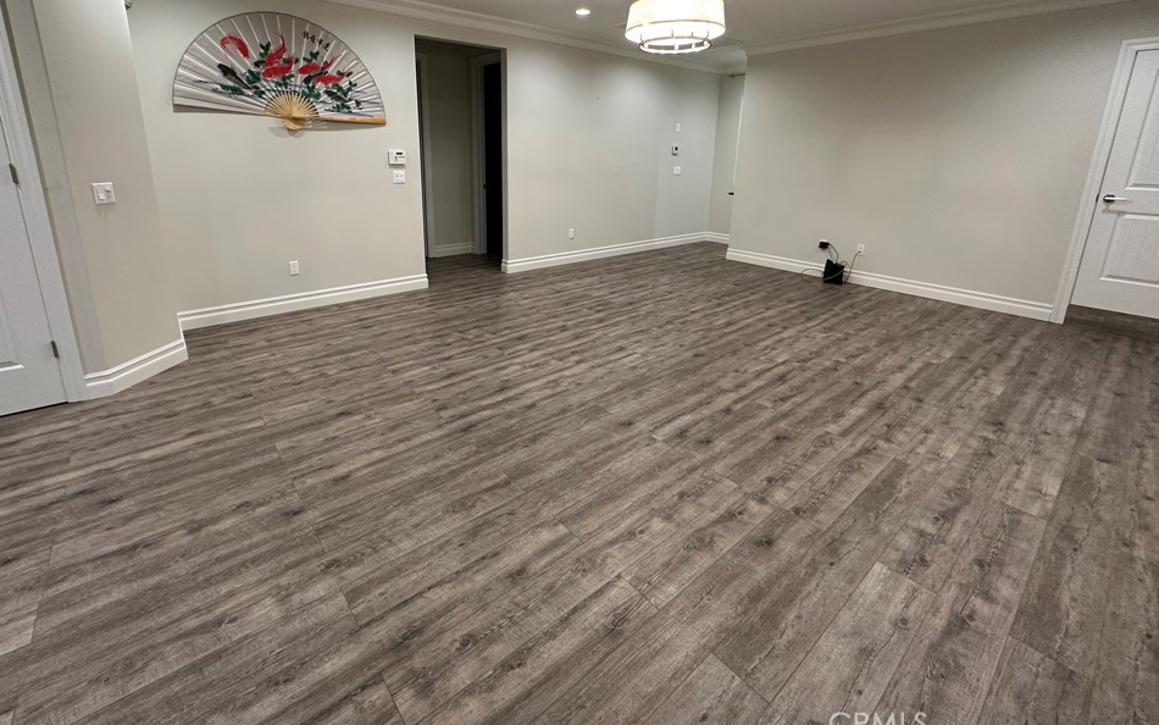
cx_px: 550
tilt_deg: -14.6
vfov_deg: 70.1
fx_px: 505
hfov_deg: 97.7
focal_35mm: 16
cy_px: 272
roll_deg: -1.2
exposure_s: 1/60
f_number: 2.2
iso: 200
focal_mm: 2.22
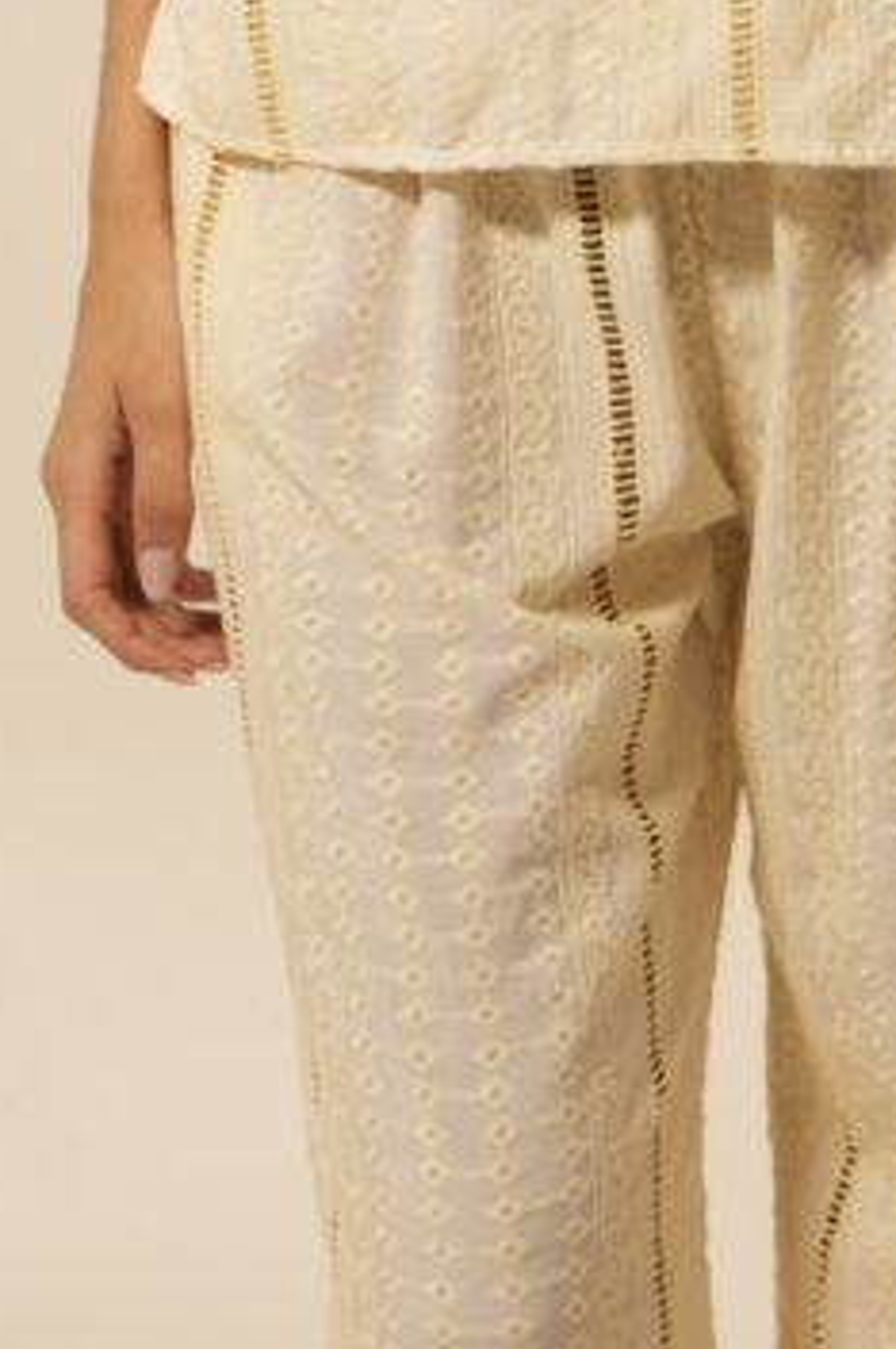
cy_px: -92
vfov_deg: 8.0
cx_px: 678
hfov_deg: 5.4
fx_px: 9575
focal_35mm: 256
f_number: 3.2
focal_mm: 50
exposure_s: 1/125
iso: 640
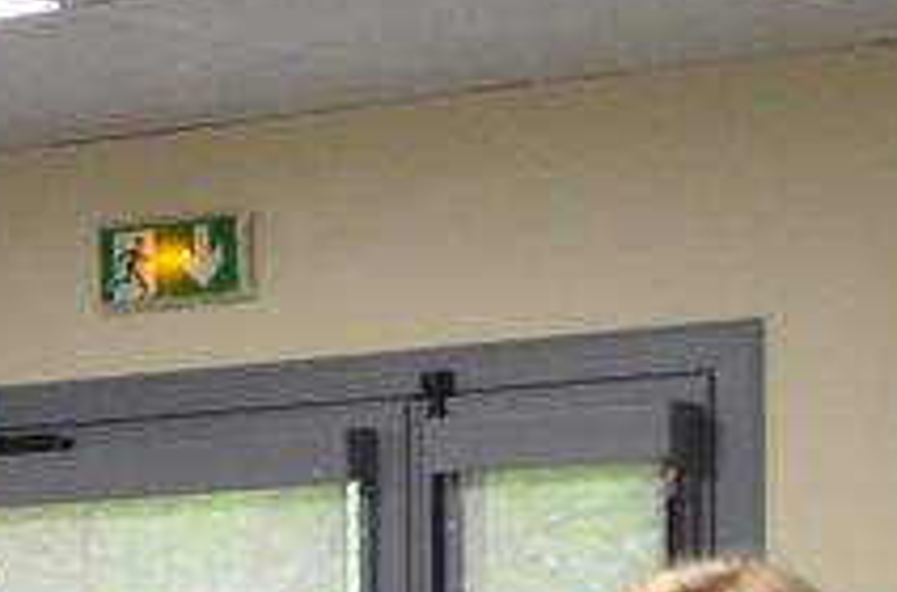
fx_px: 5167
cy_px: 1040
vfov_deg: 6.4
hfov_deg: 7.8
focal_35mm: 208
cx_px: -2228
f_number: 4
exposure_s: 1/60
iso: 800
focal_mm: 18
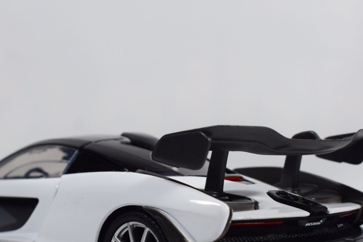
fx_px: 827
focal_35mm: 82
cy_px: 177
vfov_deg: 16.6
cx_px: 135
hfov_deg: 24.7
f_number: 8
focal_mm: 32
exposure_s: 1/60
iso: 400
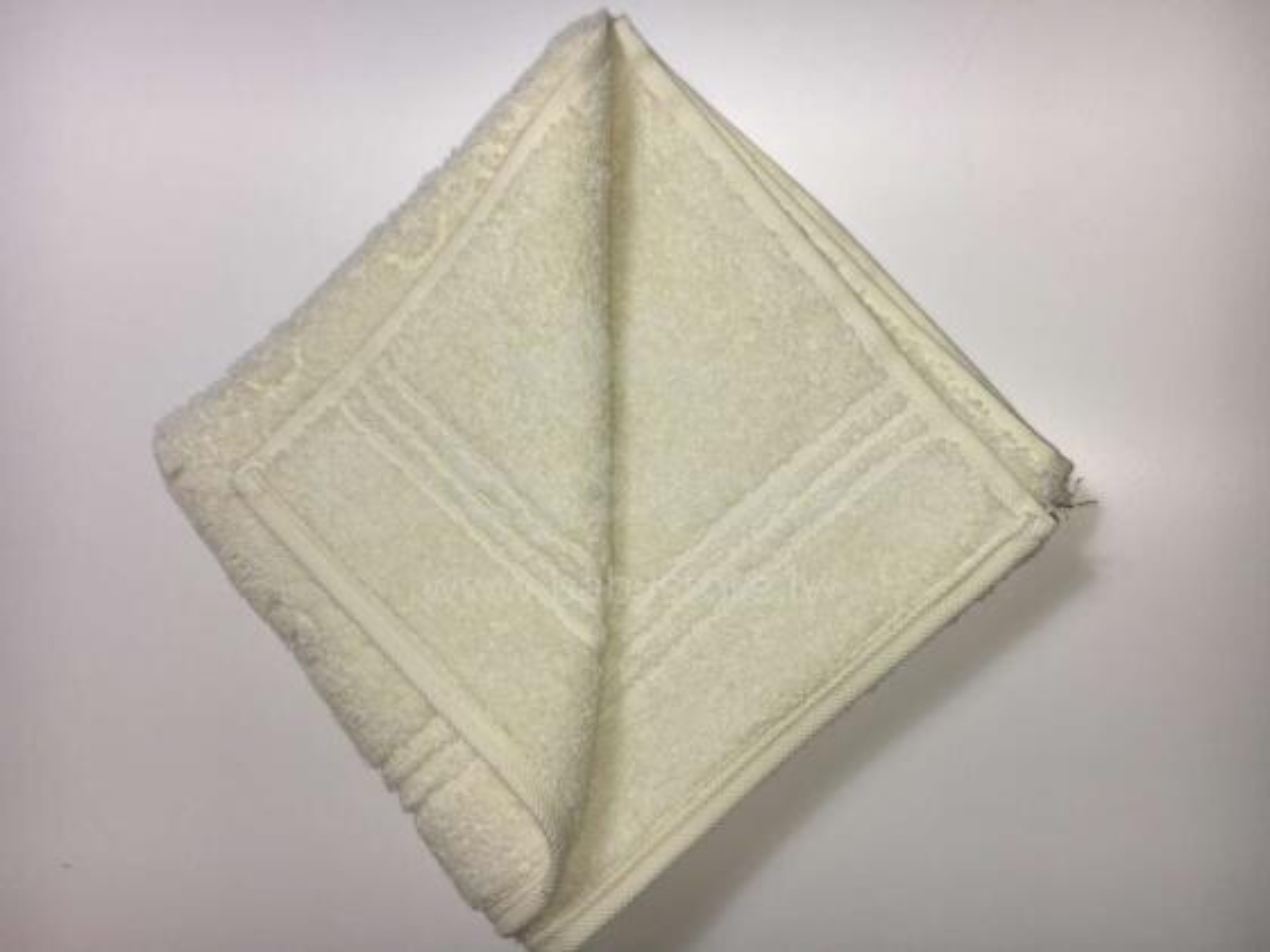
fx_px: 1064
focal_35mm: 29
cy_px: 476
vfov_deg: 48.2
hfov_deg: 61.7
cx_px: 635
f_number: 2.2
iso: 25
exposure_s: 1/107
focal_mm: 4.15
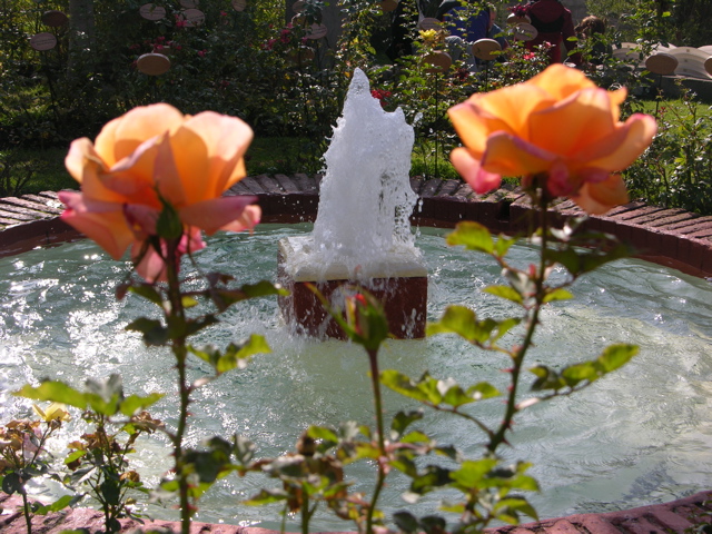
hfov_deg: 31.2
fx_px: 1275
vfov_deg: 23.7
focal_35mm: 62
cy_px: 267
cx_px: 356
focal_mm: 15.7
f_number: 5.1
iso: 50
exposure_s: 1/274
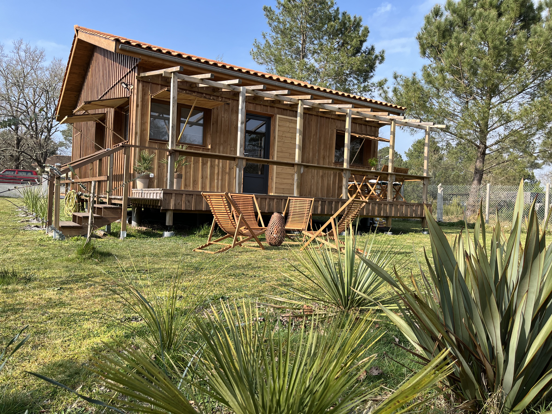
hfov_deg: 67.3
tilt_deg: -0.4
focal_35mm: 26
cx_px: 276
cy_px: 207
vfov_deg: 53.1
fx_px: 415
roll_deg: -2.7
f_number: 1.6
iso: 50
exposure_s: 1/1389
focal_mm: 5.1
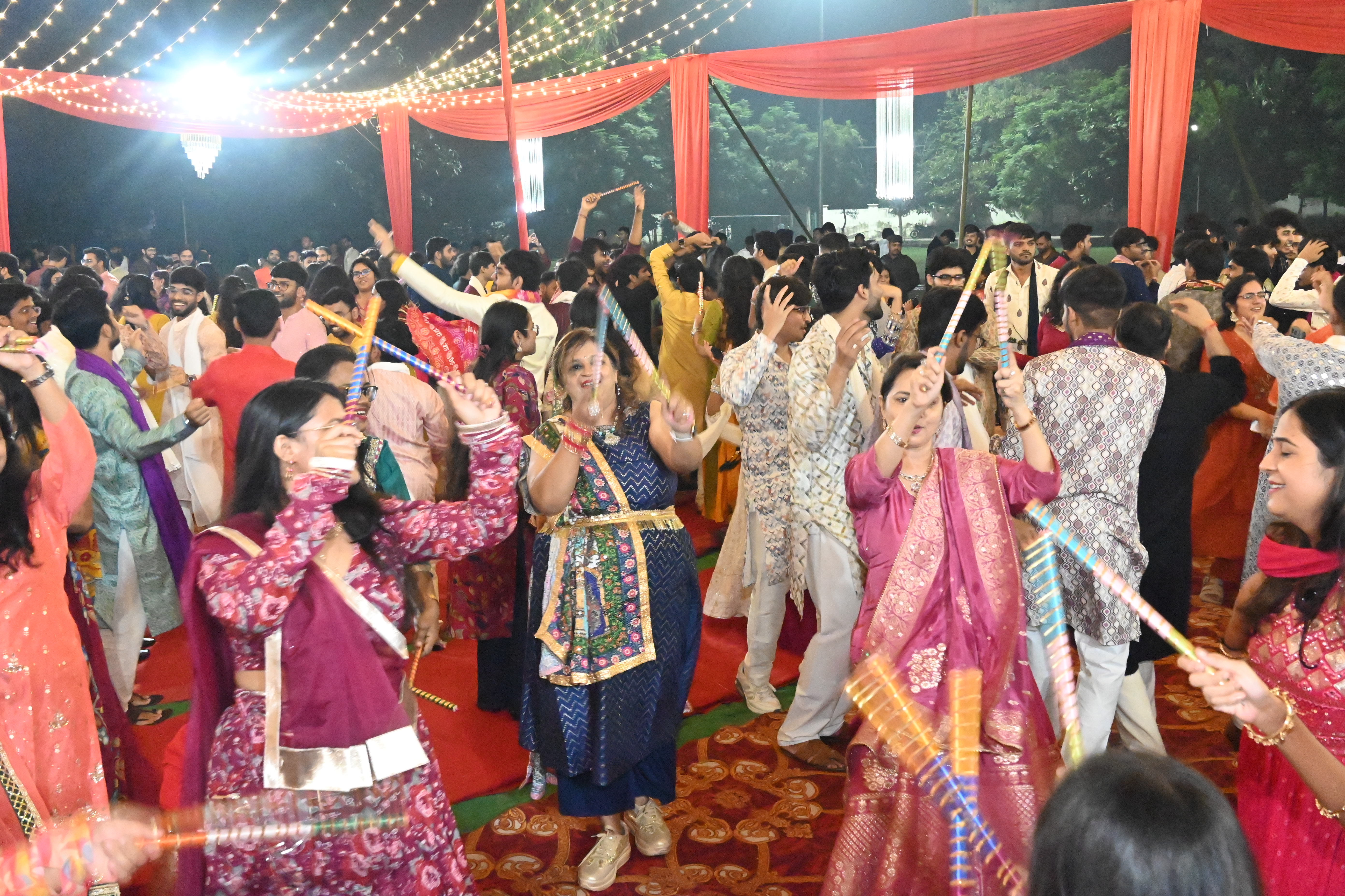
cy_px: 448
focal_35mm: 37
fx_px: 1373
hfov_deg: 52.2
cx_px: 672
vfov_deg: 36.2
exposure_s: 1/80
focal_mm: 24.5
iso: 16000
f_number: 7.1
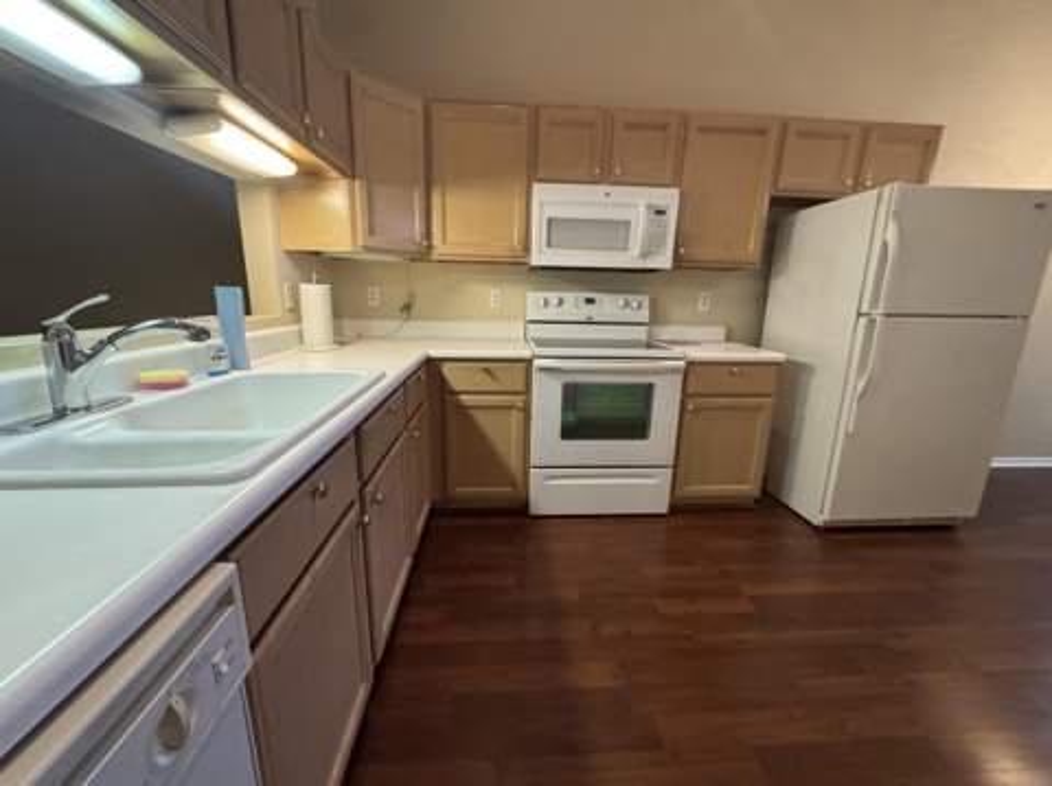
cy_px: 393
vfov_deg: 85.6
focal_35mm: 14
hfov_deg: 102.1
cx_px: 526
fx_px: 425
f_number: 2.2
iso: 640
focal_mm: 2.22
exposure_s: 1/60
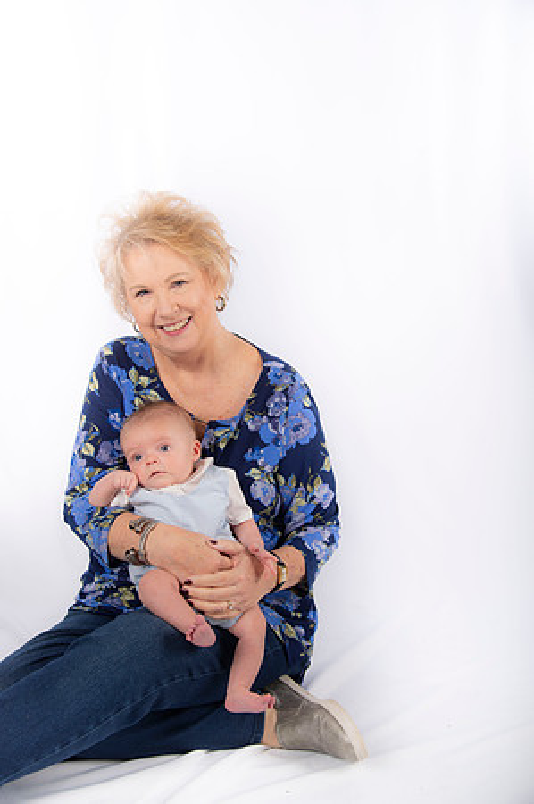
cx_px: 267
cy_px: 402
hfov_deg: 30.4
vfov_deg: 44.5
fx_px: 981
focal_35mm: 44
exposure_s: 1/200
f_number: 5.6
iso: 100
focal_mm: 44
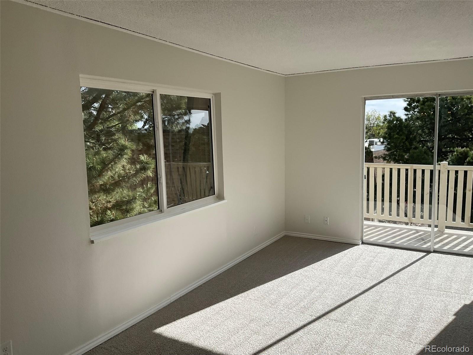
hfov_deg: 61.7
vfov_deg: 48.2
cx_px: 236
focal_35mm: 29
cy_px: 178
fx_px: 396
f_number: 1.8
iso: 16
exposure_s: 1/1412
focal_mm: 3
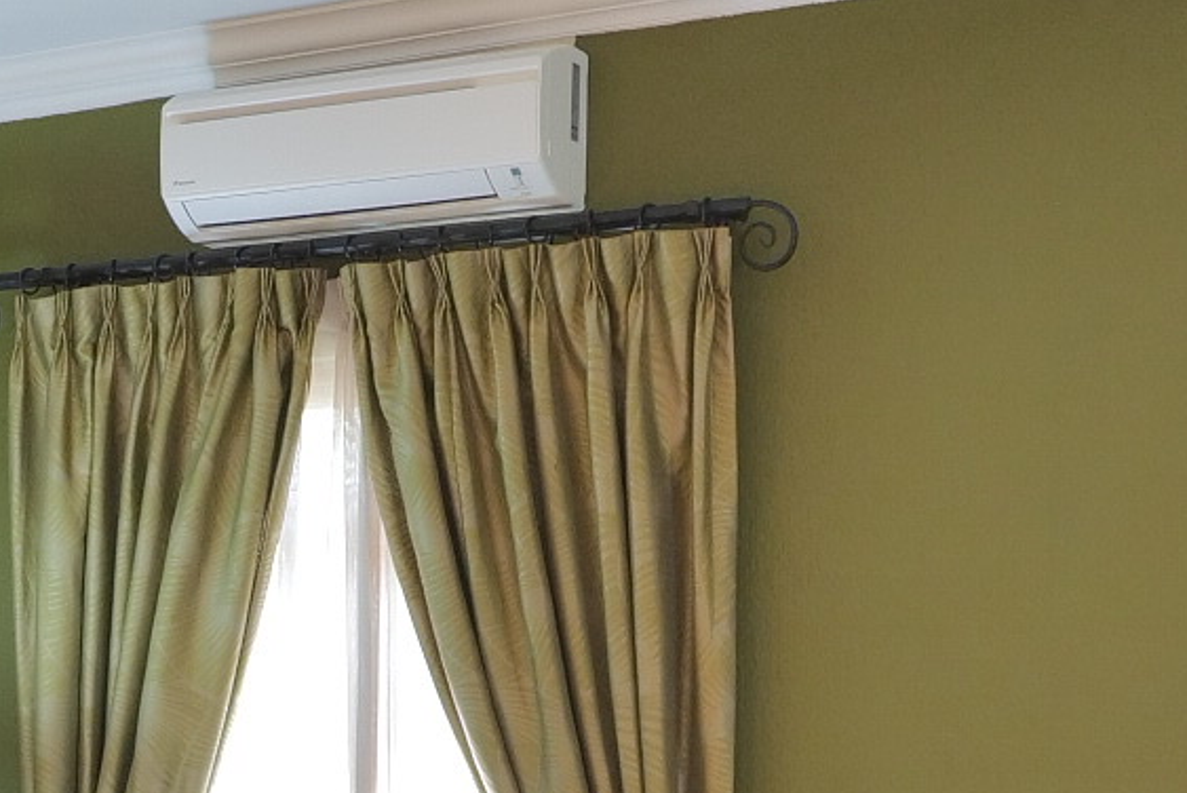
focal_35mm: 92
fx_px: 3035
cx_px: 15
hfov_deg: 21.4
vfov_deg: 14.3
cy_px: 1027
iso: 1600
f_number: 1.8
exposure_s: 1/50
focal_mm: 18
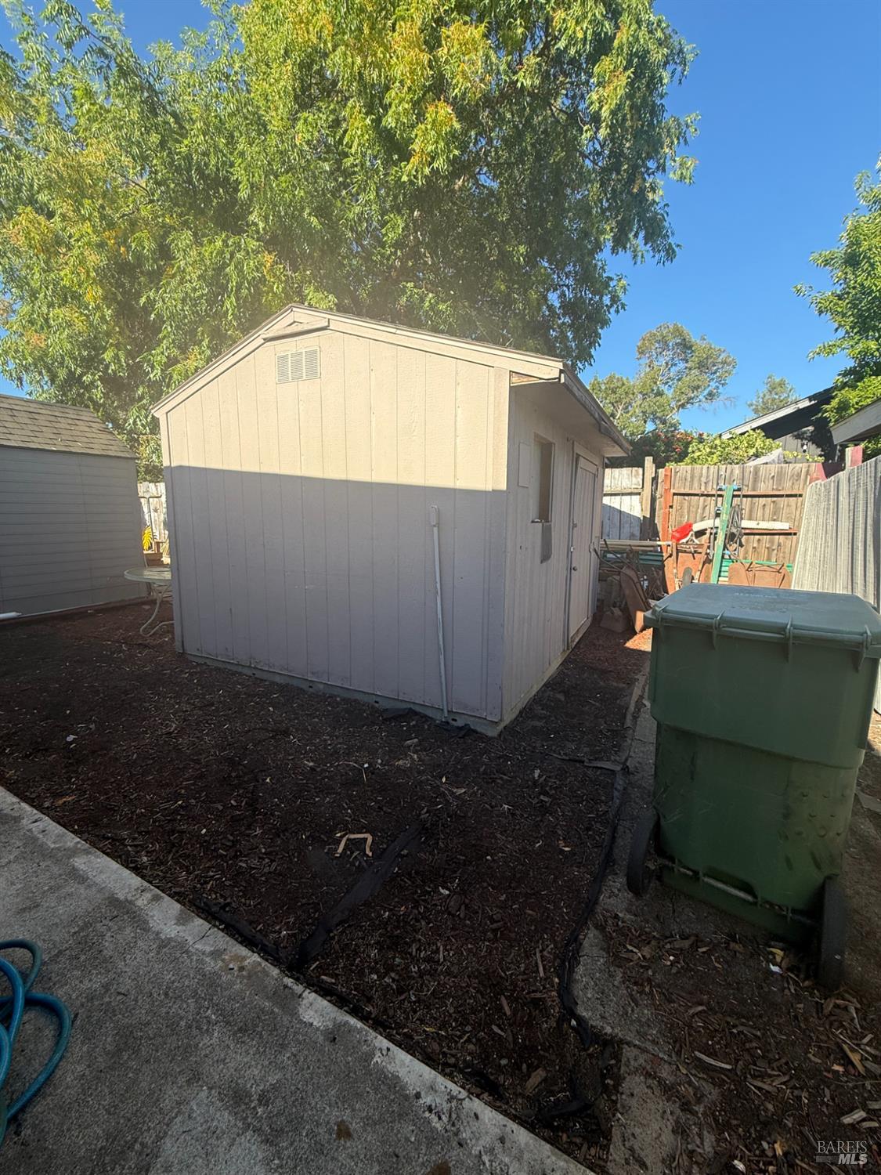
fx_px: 475
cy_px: 588
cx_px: 440
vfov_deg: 102.1
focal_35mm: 14
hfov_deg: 85.7
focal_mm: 2.22
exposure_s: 1/770
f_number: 2.2
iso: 50
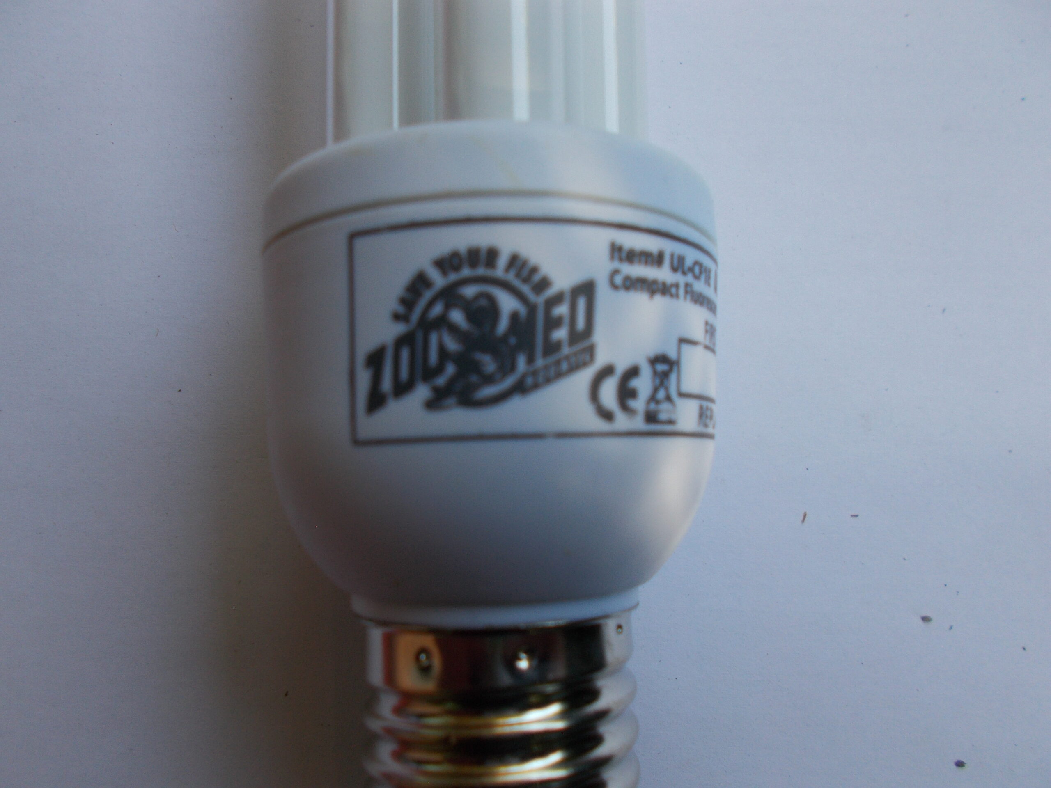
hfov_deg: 67.3
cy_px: 394
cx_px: 526
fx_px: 789
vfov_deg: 53.1
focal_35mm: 26
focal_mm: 4.6
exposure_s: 1/80
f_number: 3.2
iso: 80
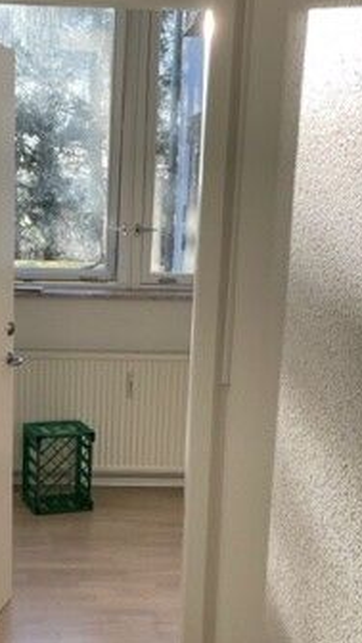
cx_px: 79
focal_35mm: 54
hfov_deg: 22.0
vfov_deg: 38.4
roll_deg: -1.1
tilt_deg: -13.4
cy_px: 375
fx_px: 921
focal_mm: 4.2
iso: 32
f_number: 1.6
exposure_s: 1/301
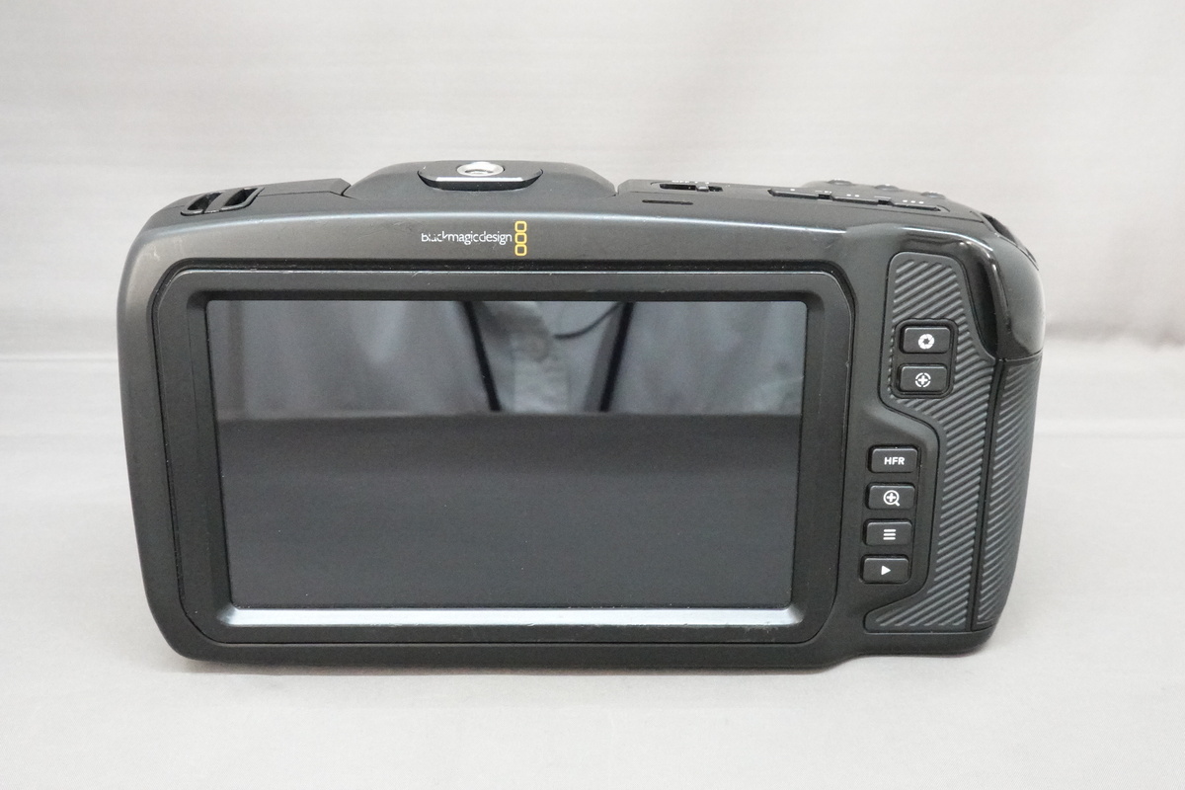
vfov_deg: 34.2
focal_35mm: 39
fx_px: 1284
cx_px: 592
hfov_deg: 49.6
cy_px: 395
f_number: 8
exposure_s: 1/40
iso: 5000
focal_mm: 14.4
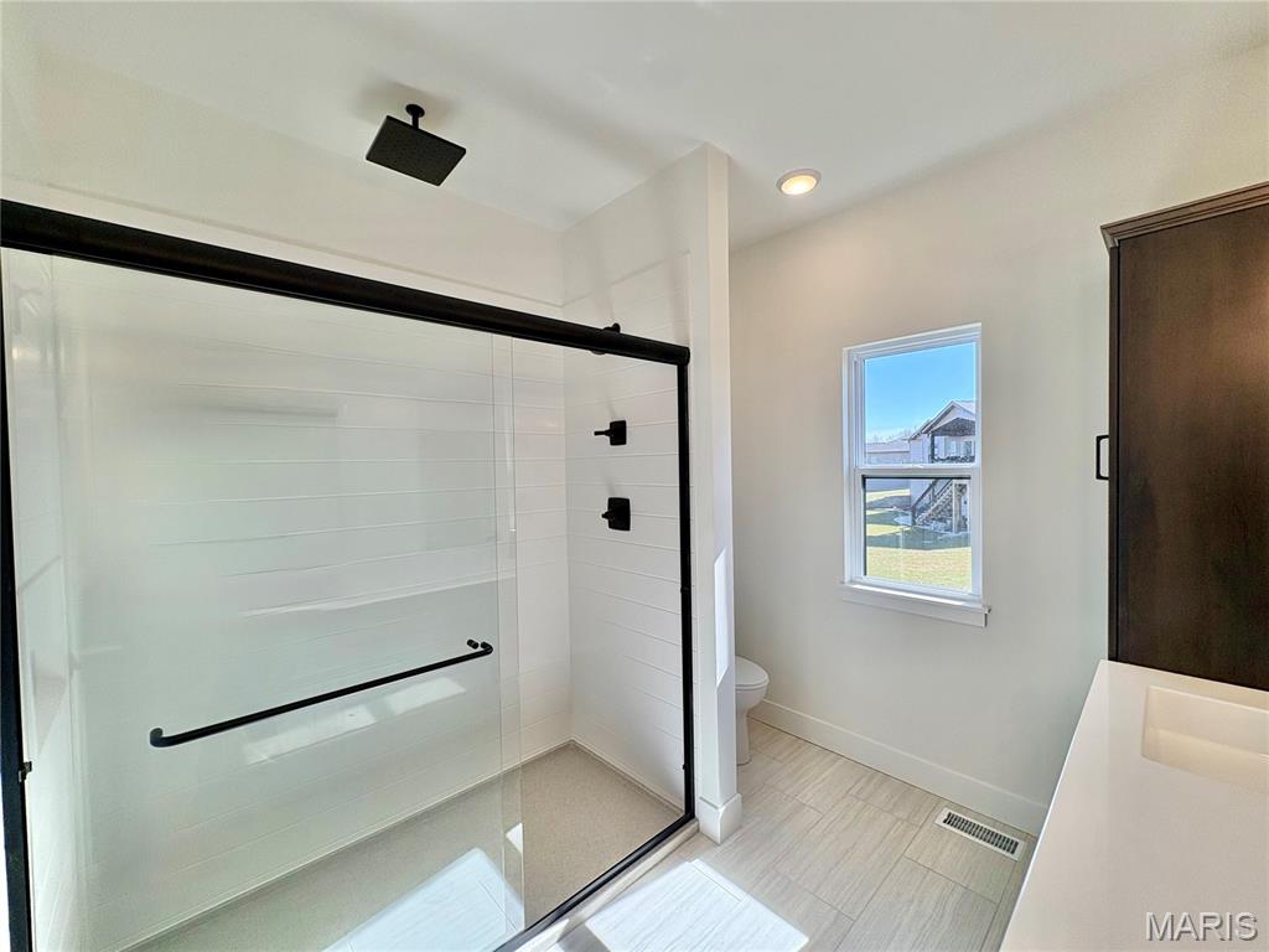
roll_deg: +1.2
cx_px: 634
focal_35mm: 14
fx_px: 513
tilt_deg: -0.3
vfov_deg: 85.7
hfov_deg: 102.1
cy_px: 476
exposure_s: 1/343
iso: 64
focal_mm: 2.22
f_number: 2.2
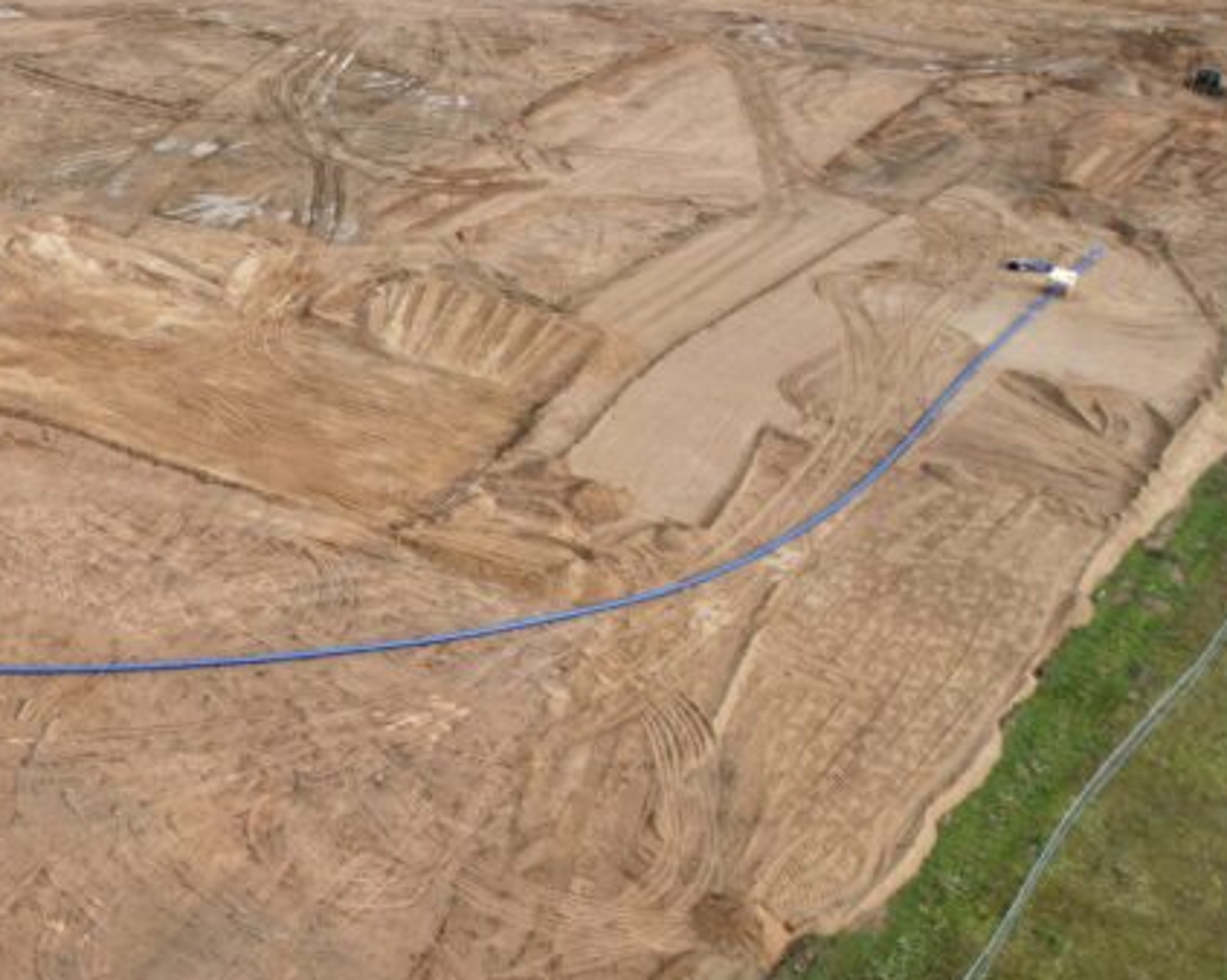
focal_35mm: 50
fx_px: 1815
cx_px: -171
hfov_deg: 32.2
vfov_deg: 30.1
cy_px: 367
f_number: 2.8
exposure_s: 1/1000
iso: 110
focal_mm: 8.38
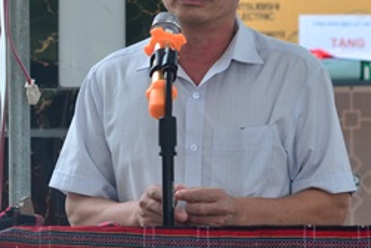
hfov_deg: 9.2
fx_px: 2301
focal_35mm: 223
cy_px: 6
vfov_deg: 6.2
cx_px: 239
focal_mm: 70
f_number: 3.5
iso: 500
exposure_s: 1/100
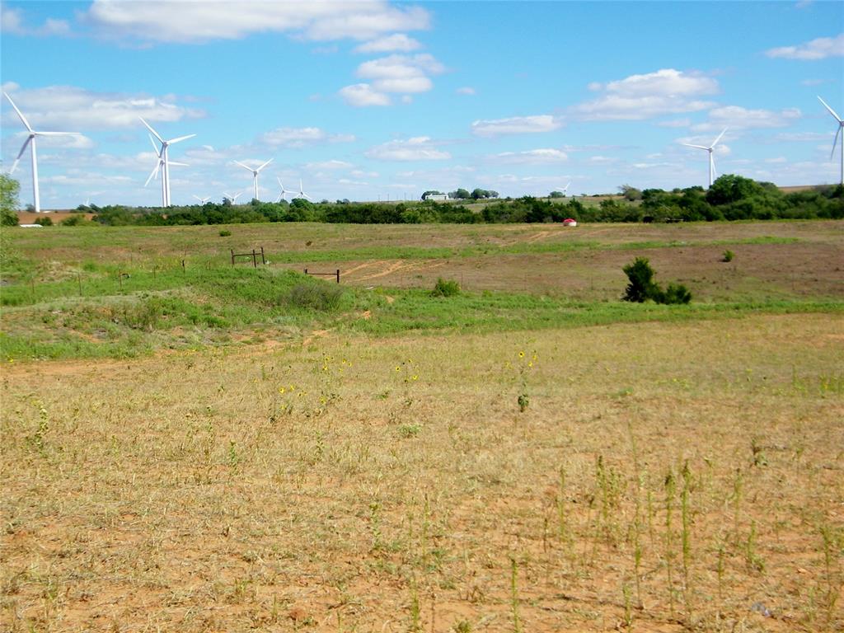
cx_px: 422
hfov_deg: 38.9
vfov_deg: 29.7
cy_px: 316
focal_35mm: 49
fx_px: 1195
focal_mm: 8.8
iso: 80
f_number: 8
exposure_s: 1/250
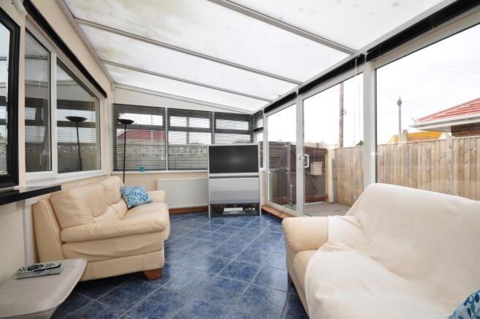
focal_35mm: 15
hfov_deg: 100.4
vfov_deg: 77.2
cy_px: 160
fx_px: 200
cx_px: 240
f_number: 11
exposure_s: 1/10
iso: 200
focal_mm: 10
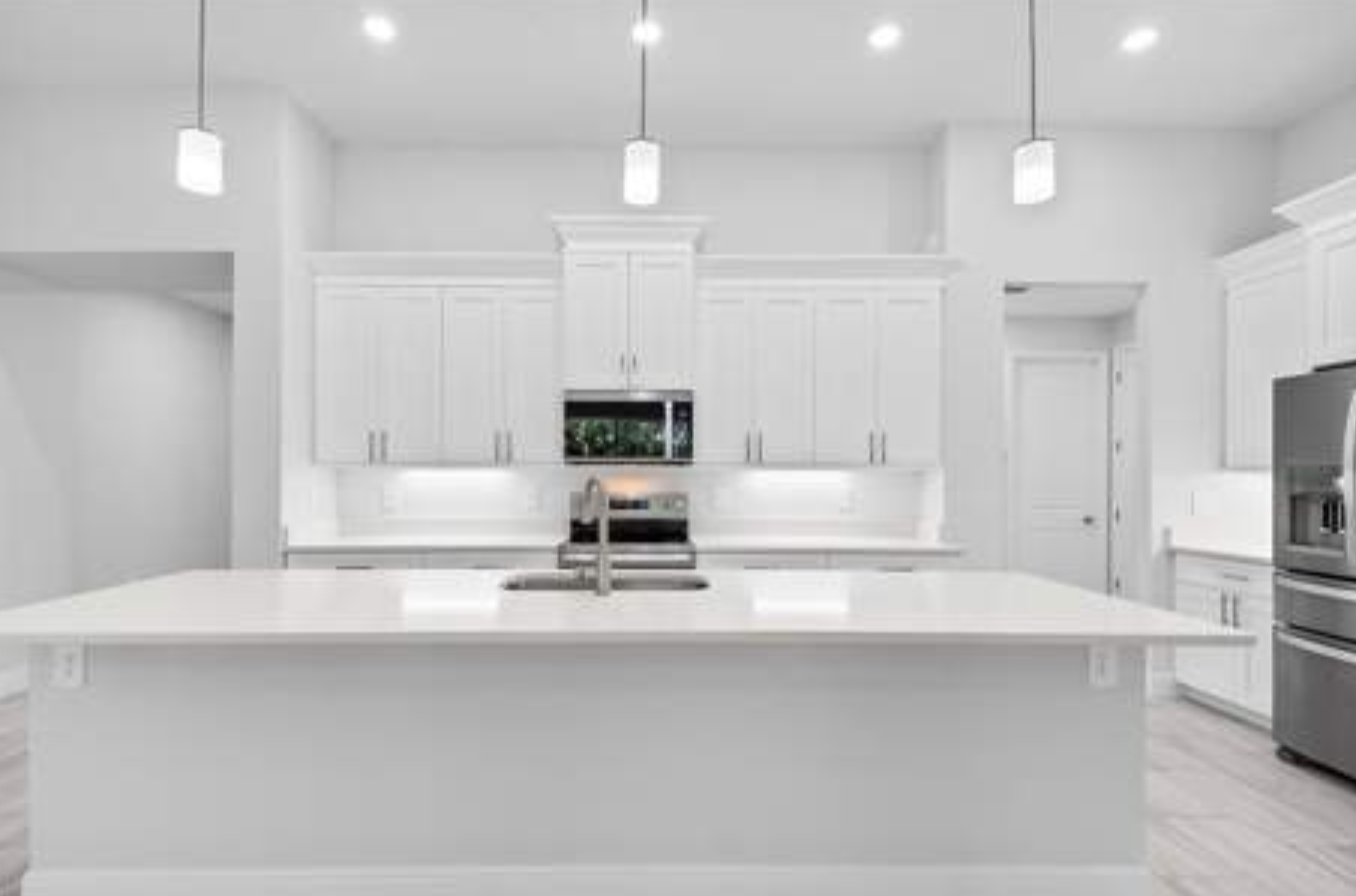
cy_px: 464
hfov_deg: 93.4
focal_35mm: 17
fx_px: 639
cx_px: 648
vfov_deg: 70.1
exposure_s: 1/3
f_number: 10
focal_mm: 16
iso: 100
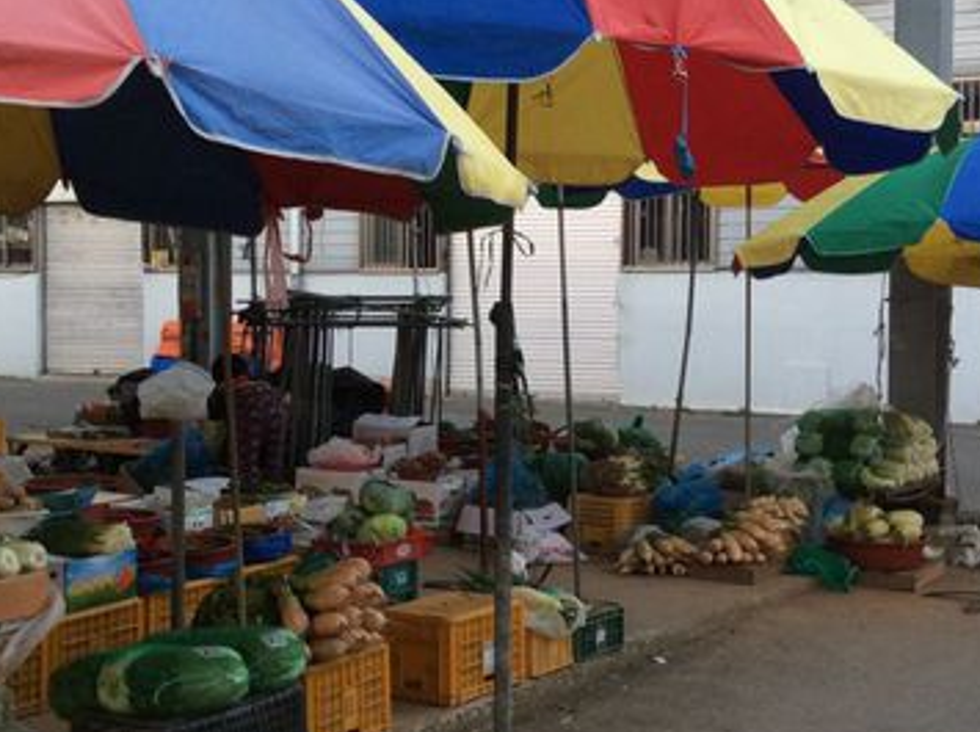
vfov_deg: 22.5
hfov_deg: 29.9
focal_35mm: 65
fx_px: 1837
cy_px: 345
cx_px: 462
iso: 40
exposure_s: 1/30
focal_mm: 3.3
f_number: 2.4
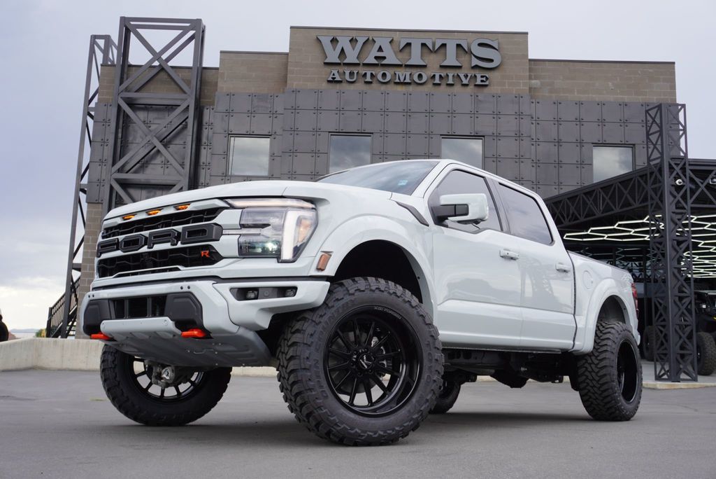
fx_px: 746
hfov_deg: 51.3
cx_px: 358
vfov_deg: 35.5
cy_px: 240
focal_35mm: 38
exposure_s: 1/80
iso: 100
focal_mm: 25
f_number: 6.3
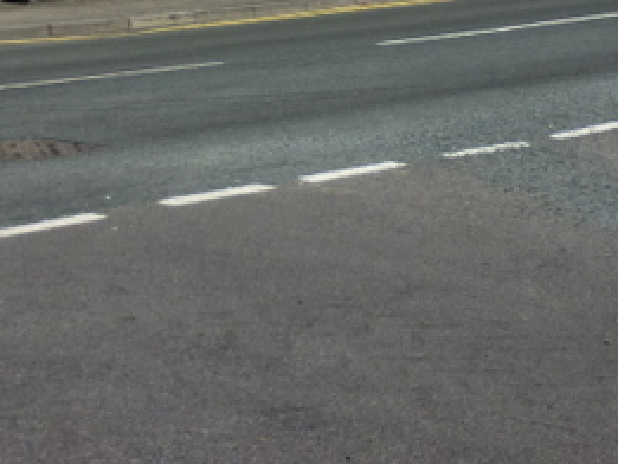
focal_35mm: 101
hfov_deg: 19.1
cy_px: -244
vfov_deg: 13.7
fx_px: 1804
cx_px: 81
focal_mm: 5.5
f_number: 8
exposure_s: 1/250
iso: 80
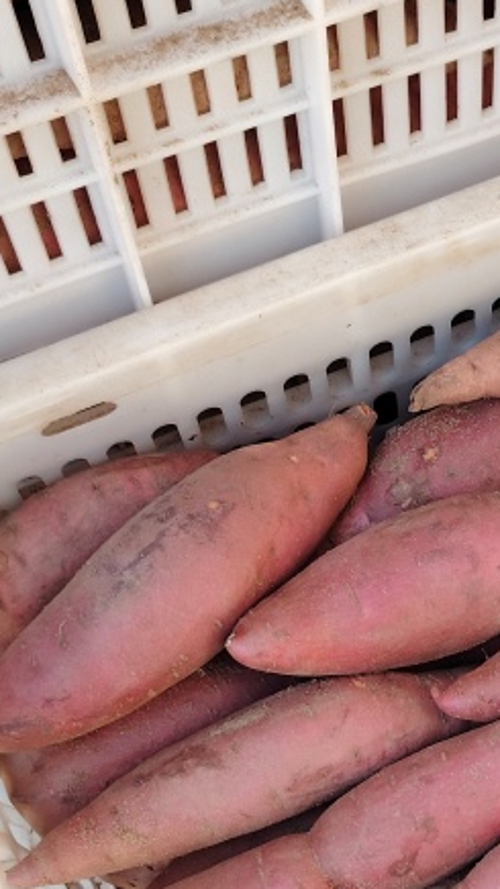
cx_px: 590
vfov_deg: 31.6
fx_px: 1510
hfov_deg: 17.9
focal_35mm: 64
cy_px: 757
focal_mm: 5.25
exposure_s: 1/120
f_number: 1.75
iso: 275
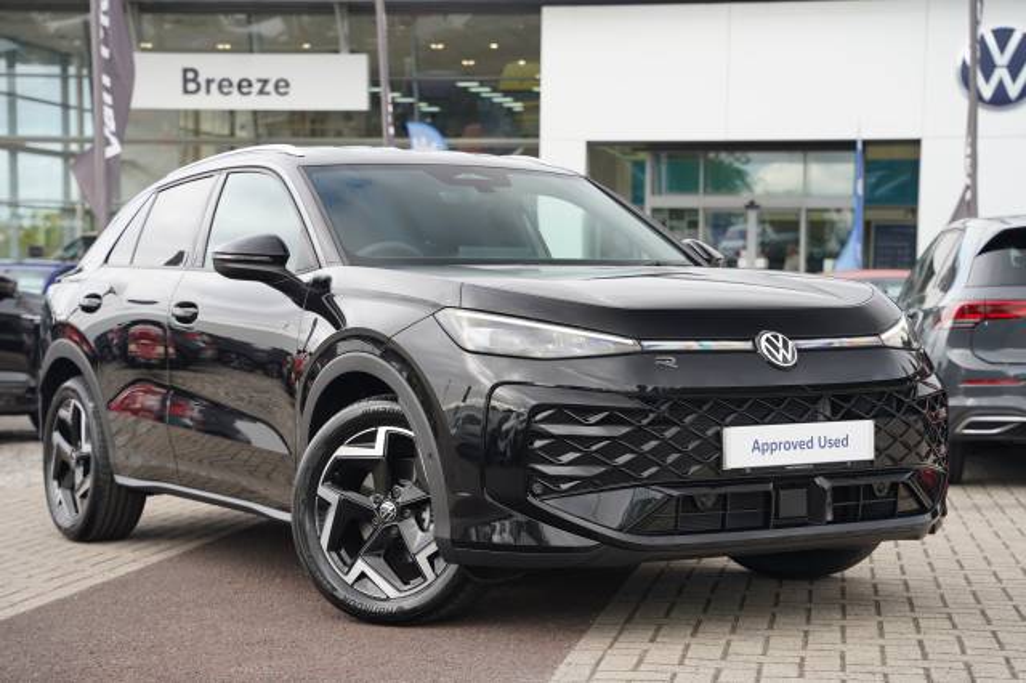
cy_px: 342
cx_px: 513
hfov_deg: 31.0
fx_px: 1851
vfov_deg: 20.9
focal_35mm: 65
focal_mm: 65
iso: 100
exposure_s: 1/100
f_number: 4.5
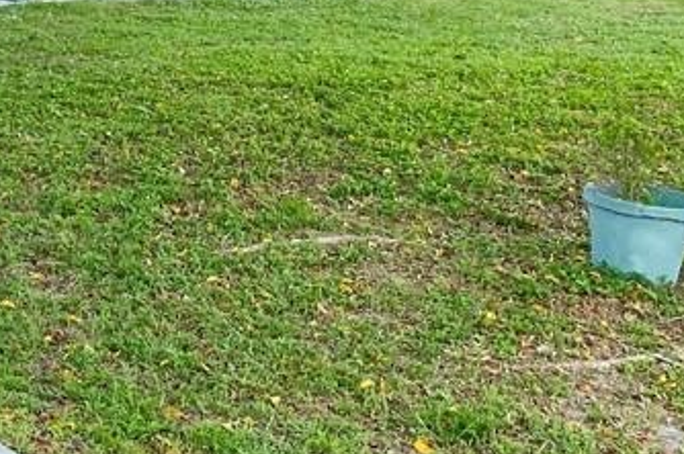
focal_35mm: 83
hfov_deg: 21.3
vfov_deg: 16.1
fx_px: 1575
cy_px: 4
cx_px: -285
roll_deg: +0.4
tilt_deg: -7.0
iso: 32
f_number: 1.8
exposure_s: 1/1054
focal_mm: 4.25
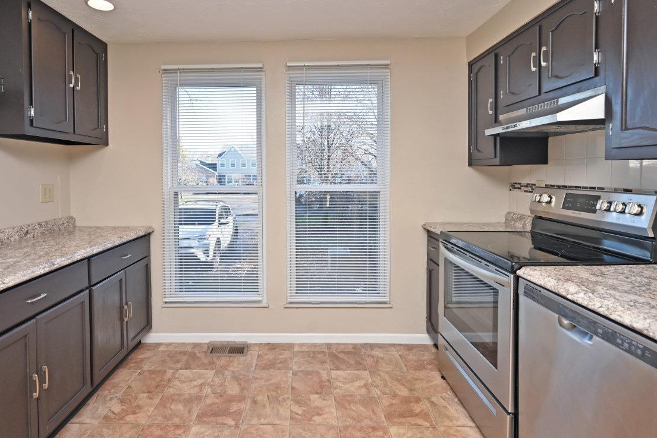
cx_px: 293
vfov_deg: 64.1
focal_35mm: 19
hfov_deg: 86.6
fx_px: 347
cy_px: 179
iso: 200
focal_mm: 14
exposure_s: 1/125
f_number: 5.6
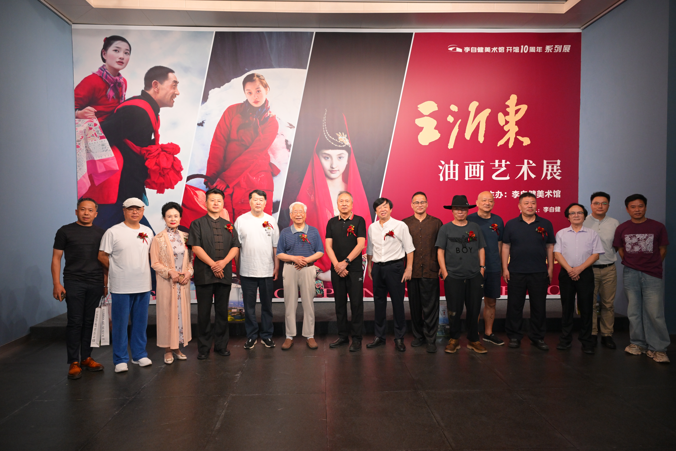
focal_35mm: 24
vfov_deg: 53.1
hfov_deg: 73.7
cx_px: 338
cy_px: 226
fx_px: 451
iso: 1600
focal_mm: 24
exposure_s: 1/160
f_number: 5.6
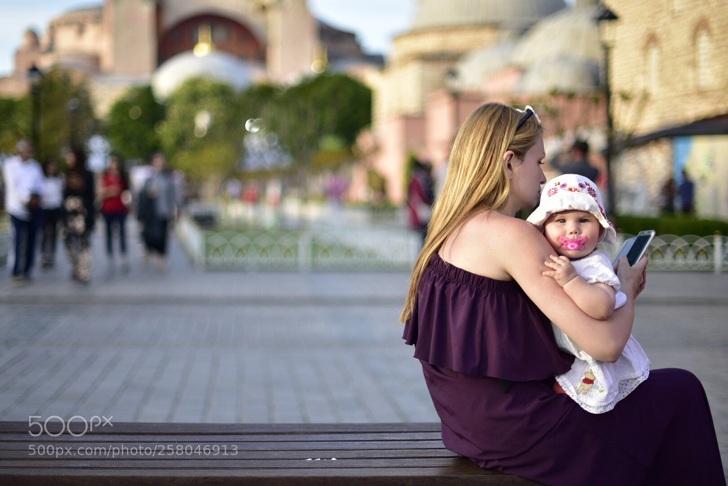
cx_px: 364
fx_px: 1011
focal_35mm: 50
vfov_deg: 27.0
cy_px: 243
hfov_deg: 39.6
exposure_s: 1/1000
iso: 100
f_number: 1.4
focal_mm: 50
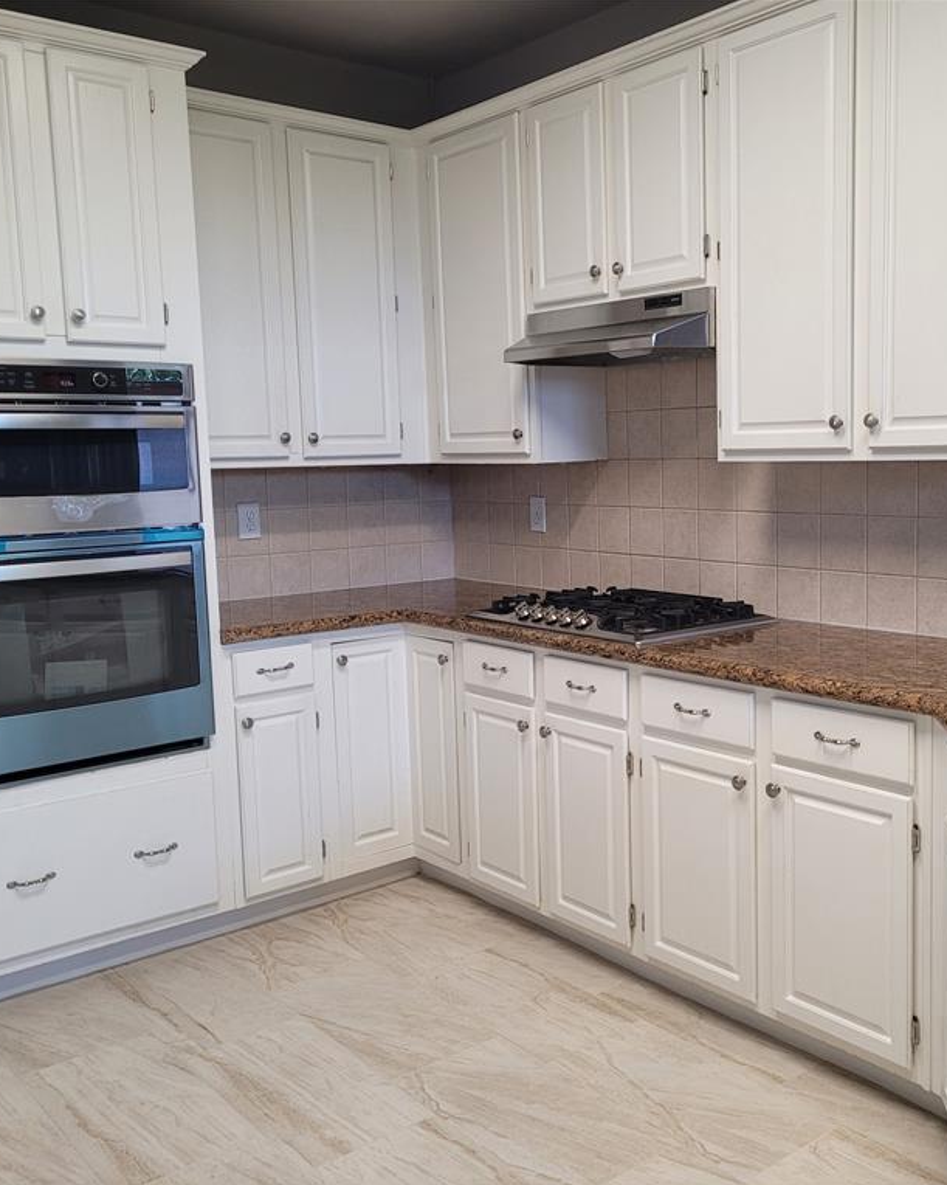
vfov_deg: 52.8
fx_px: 1191
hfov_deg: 43.1
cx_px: 572
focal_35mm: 34
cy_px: 594
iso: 160
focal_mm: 5.4
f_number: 1.8
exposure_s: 1/120
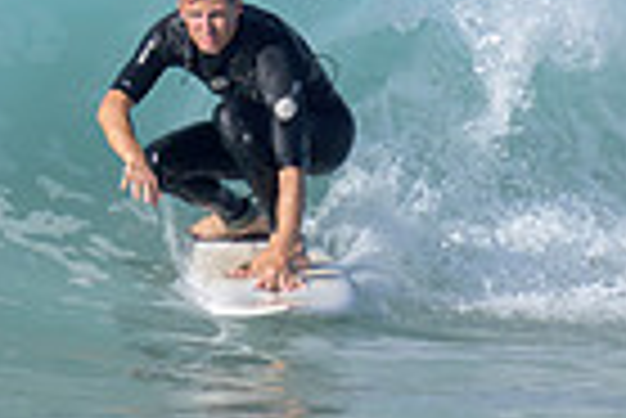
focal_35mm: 4274
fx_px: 74397
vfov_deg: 0.3
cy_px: 32
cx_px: -173
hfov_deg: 0.5
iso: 560
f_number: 11
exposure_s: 1/1250
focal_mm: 800
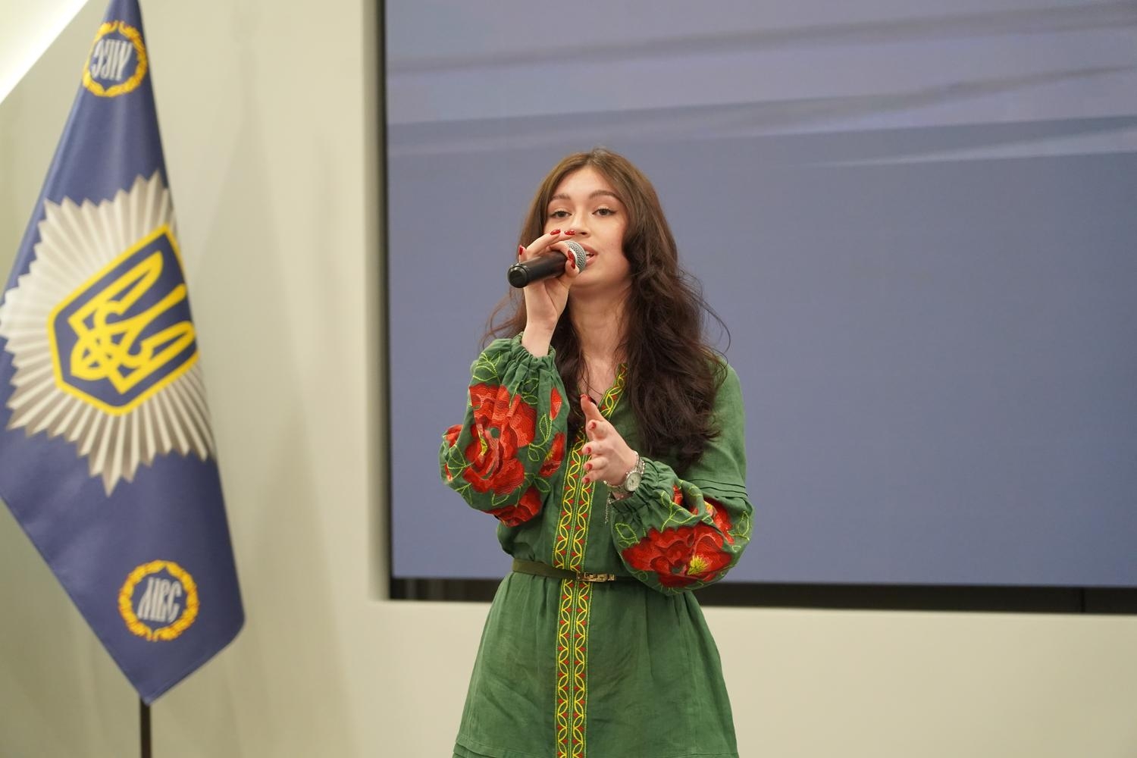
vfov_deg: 15.4
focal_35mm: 89
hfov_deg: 22.9
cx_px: 568
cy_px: 379
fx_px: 2811
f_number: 4
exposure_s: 1/160
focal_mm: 89
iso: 4000
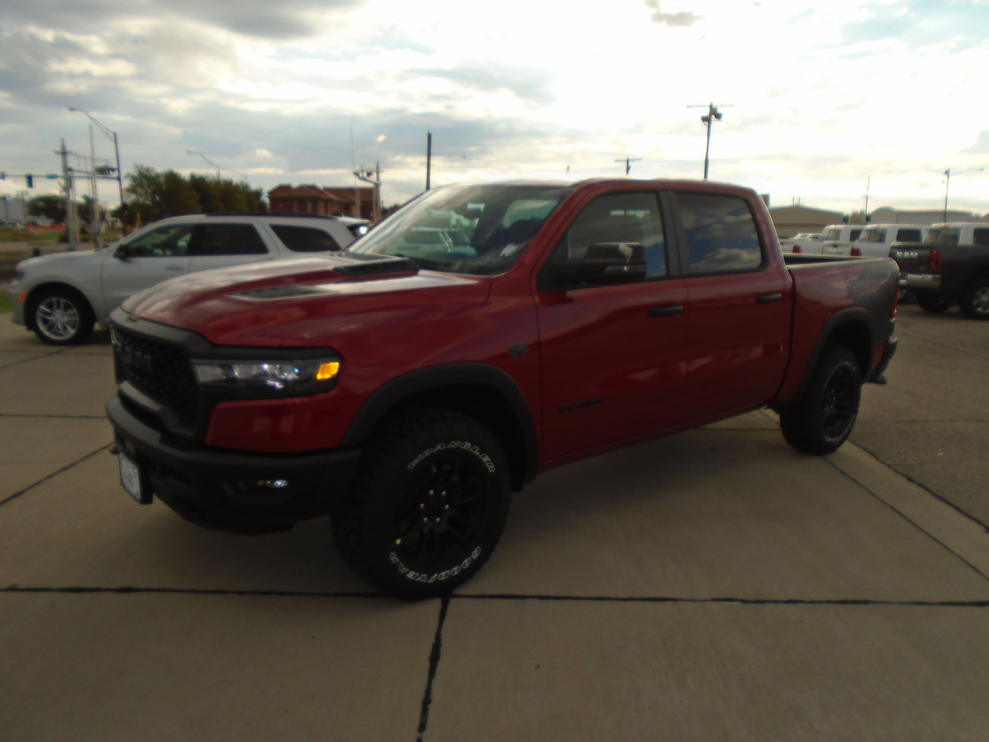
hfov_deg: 67.3
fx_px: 743
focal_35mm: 26
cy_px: 371
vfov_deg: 53.1
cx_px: 494
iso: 100
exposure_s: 1/1000
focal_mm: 4.6
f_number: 3.2
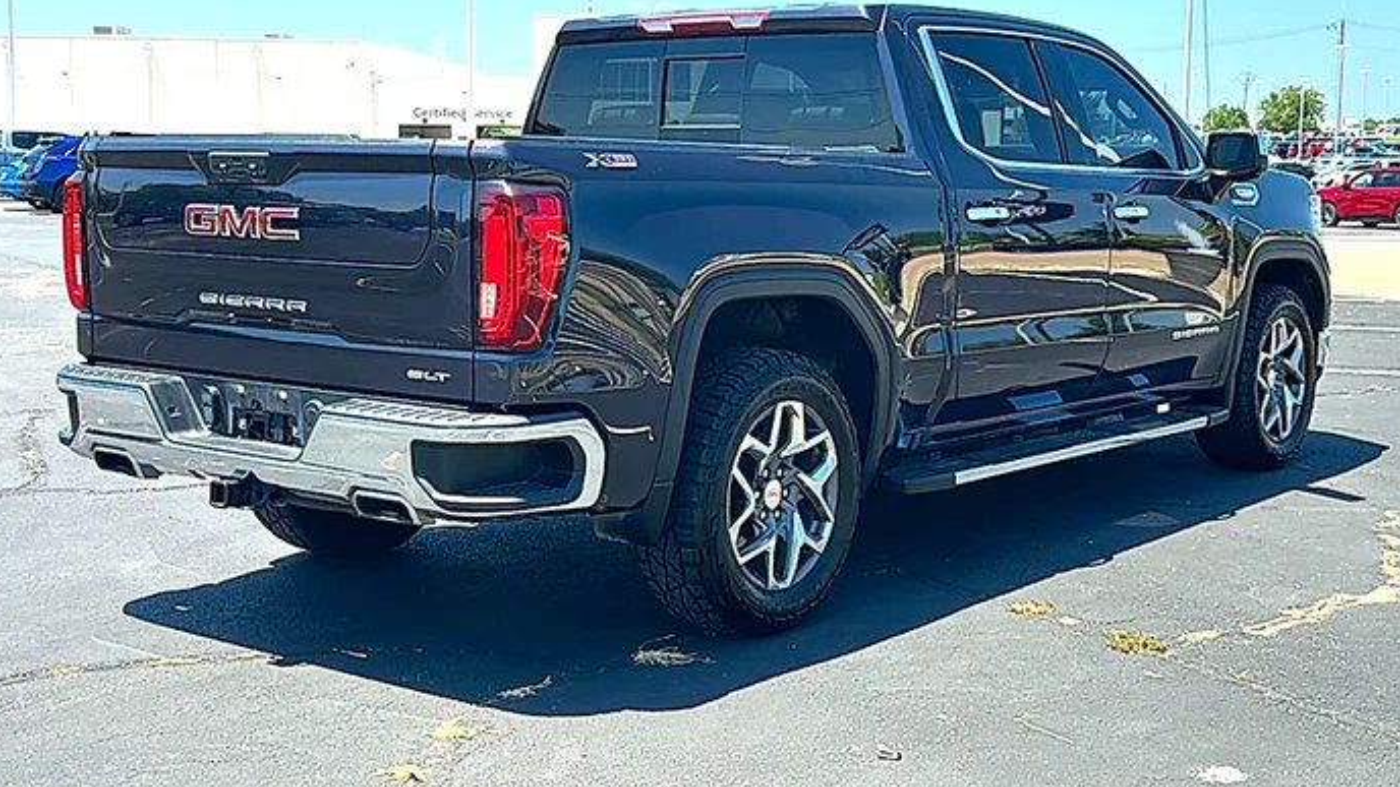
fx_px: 1522
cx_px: 700
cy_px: 298
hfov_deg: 49.4
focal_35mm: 41
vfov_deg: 28.9
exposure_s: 1/2165
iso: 80
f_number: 1.78
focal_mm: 6.86
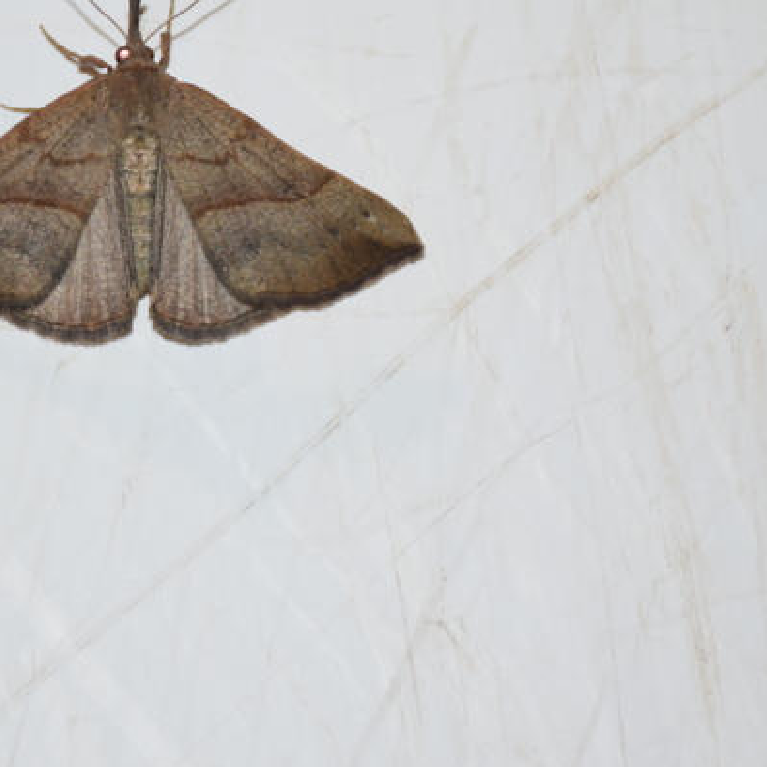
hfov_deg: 4.0
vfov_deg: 4.0
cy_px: 215
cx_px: 246
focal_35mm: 433
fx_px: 10855
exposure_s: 1/60
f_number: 5.6
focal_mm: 140
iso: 500
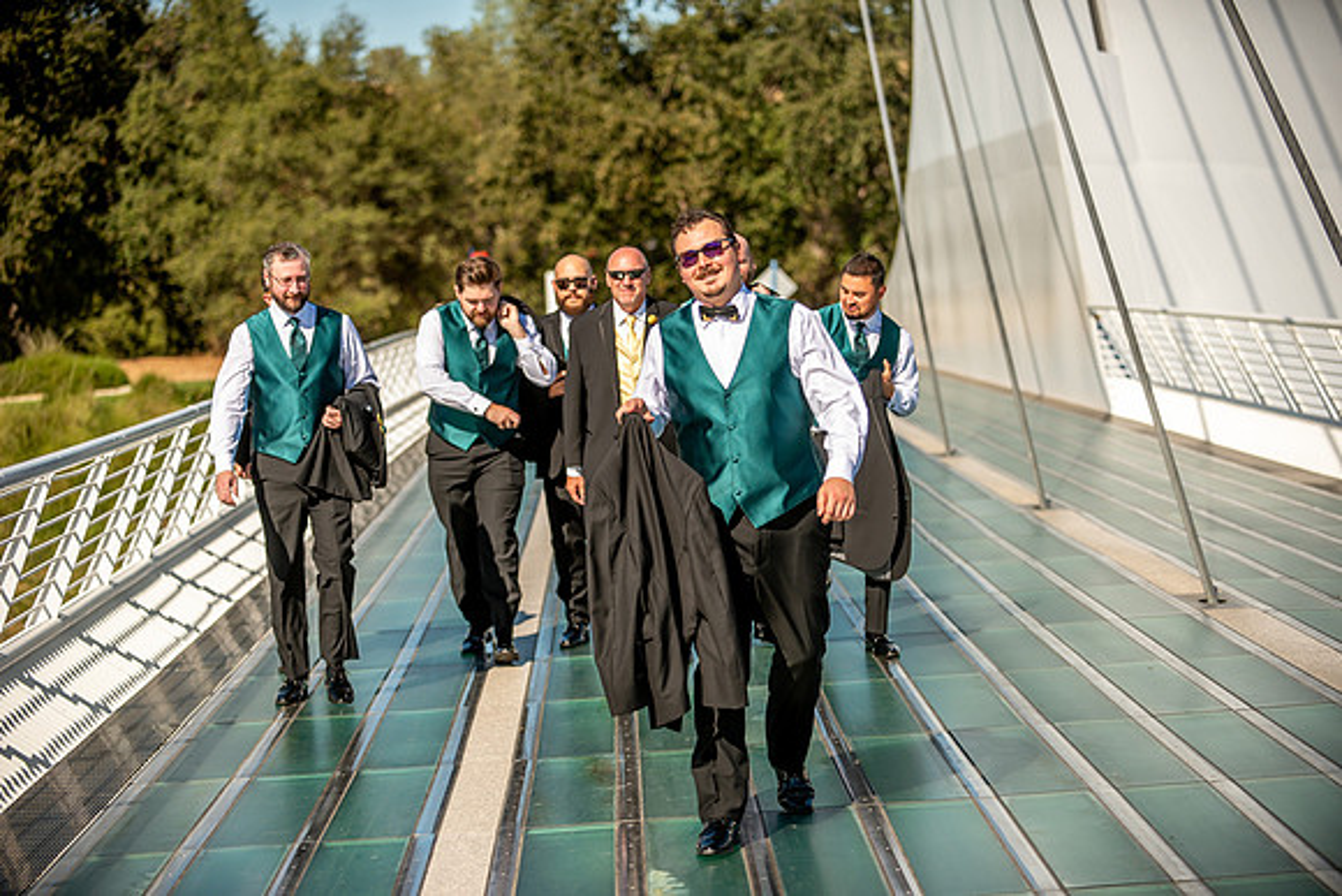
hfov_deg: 22.6
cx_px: 671
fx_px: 3356
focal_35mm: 90
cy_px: 448
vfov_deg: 15.2
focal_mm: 90
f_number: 2.8
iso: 200
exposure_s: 1/4000
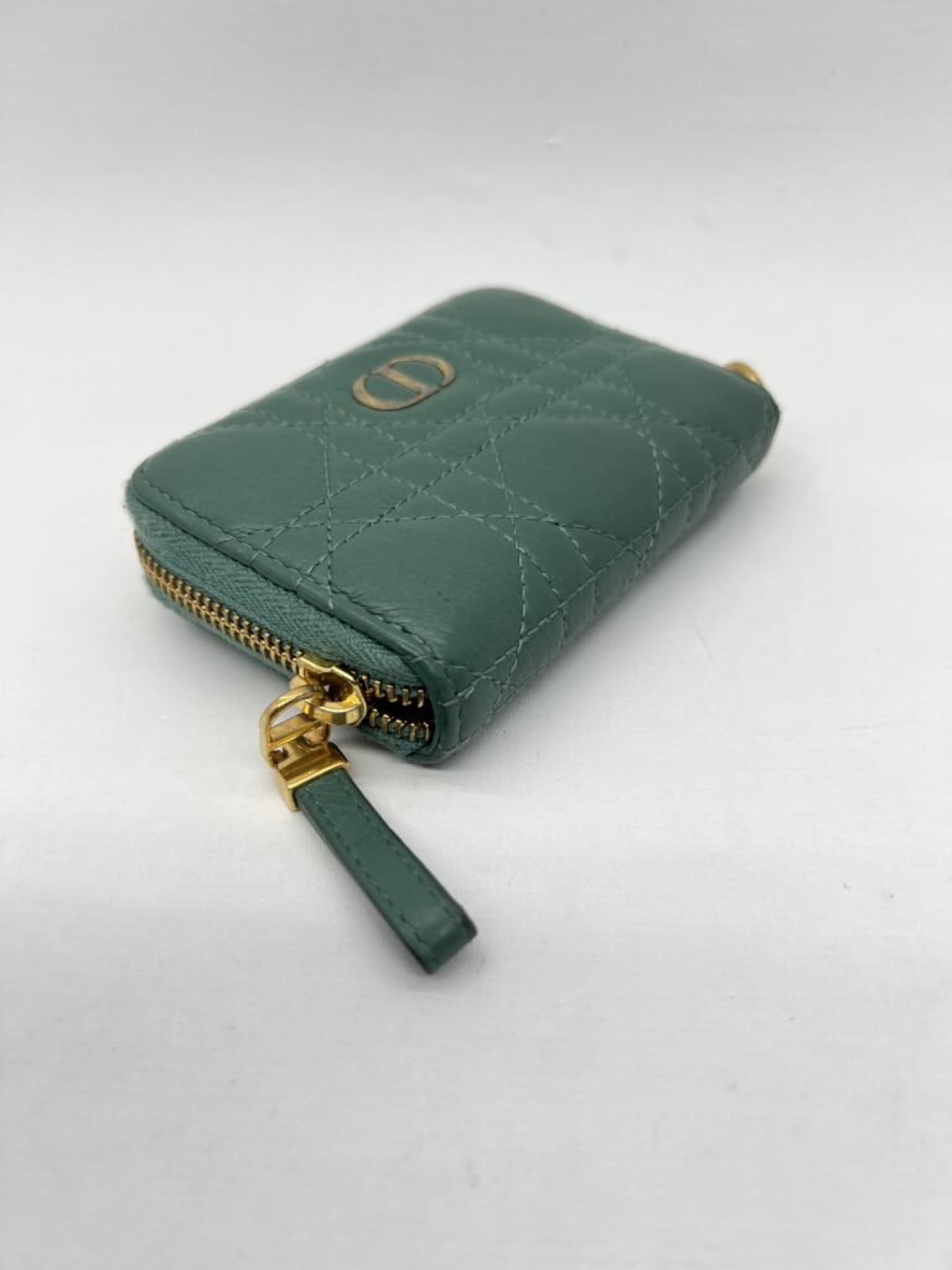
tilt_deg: -39.4
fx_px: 953
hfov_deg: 53.1
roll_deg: +3.6
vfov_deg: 67.3
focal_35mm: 26
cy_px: 635
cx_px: 476
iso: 40
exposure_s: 1/187
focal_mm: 5.7
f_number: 1.5
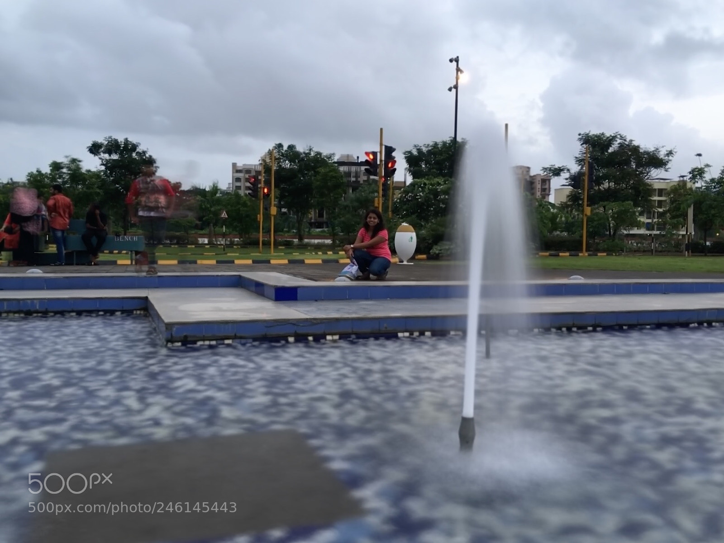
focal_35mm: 29
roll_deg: -1.7
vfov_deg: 48.2
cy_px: 272
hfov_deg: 61.7
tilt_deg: -3.3
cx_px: 362
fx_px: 607
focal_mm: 4.15
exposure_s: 1/33
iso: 50
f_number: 2.2
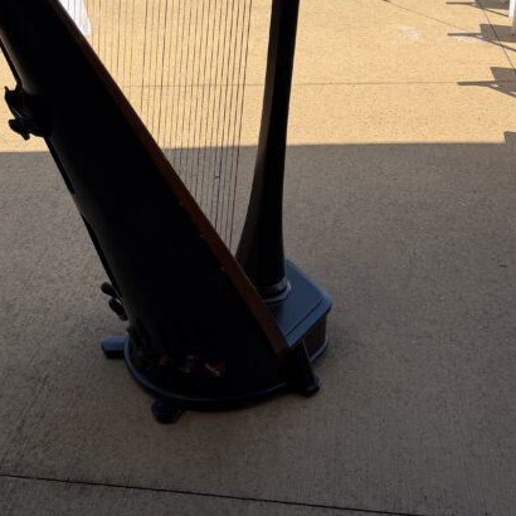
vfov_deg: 30.1
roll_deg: -3.1
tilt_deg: -14.4
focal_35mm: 53
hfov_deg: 32.2
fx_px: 894
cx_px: 286
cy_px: 5
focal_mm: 6.76
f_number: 1.78
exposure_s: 1/3279
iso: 80
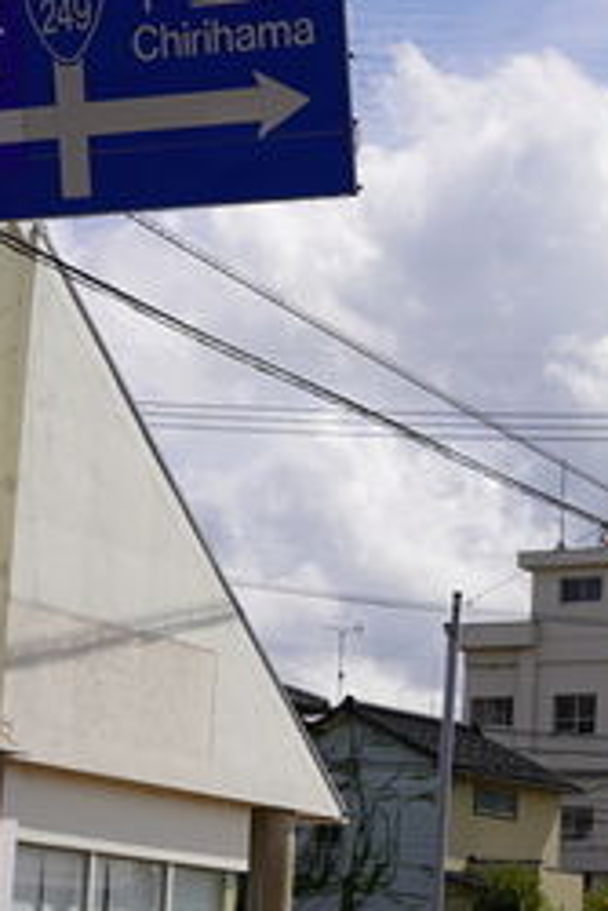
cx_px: 803
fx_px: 2884
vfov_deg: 17.9
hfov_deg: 11.7
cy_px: 508
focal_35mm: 114
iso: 100
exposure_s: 1/1600
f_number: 5
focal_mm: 35
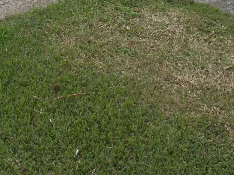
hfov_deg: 22.3
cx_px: 35
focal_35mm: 86
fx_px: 581
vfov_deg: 16.3
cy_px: -53
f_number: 3.3
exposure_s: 1/400
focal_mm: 5.9
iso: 64
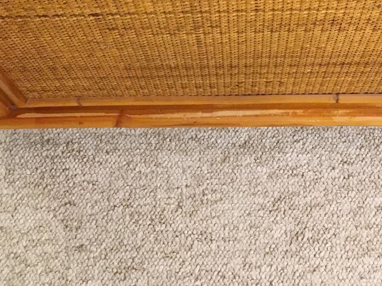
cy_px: 46
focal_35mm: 61
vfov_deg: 23.6
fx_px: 673
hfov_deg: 31.7
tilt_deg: -66.4
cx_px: 204
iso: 200
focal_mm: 3.3
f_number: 2.4
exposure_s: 1/25
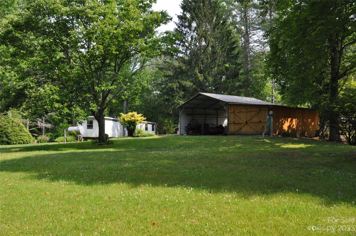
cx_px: 178
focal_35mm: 33
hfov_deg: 57.3
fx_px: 326
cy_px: 118
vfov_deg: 39.9
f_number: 11
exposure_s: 1/125
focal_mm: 22
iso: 800
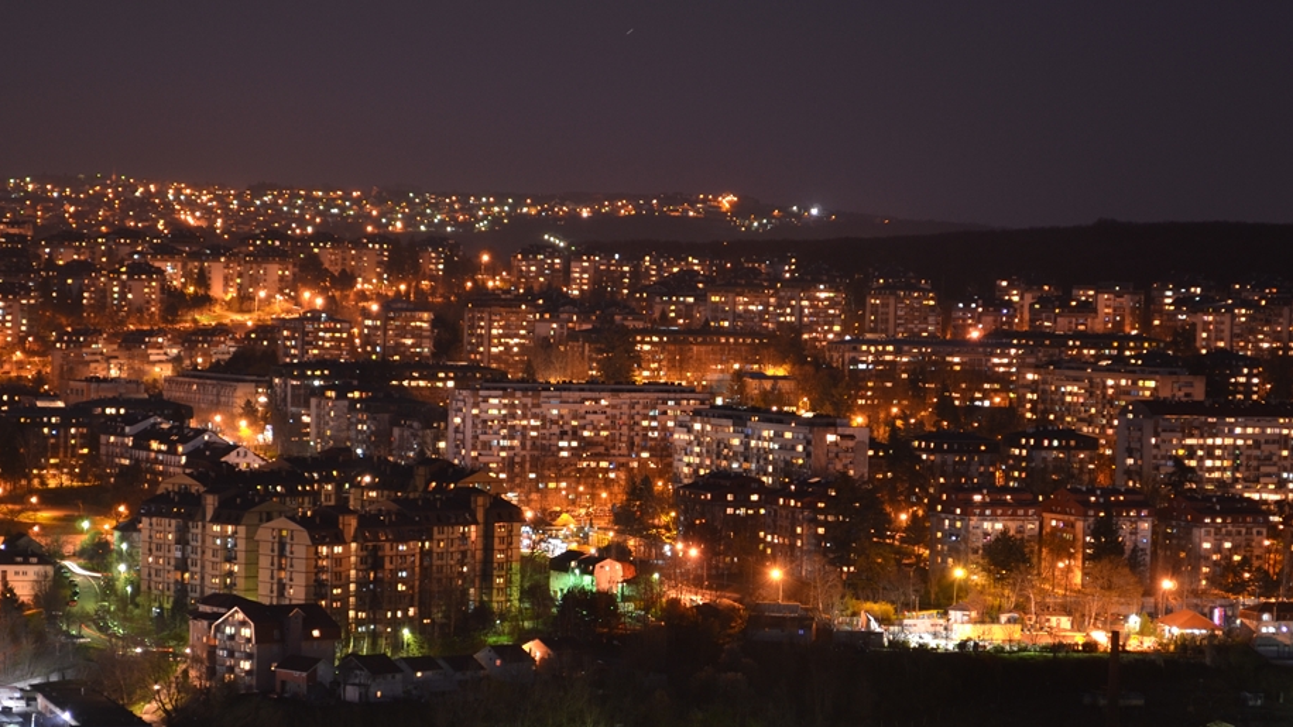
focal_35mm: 109
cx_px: 551
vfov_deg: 11.1
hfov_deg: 19.7
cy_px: 486
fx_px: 3725
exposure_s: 25
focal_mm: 55
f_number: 5.6
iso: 100
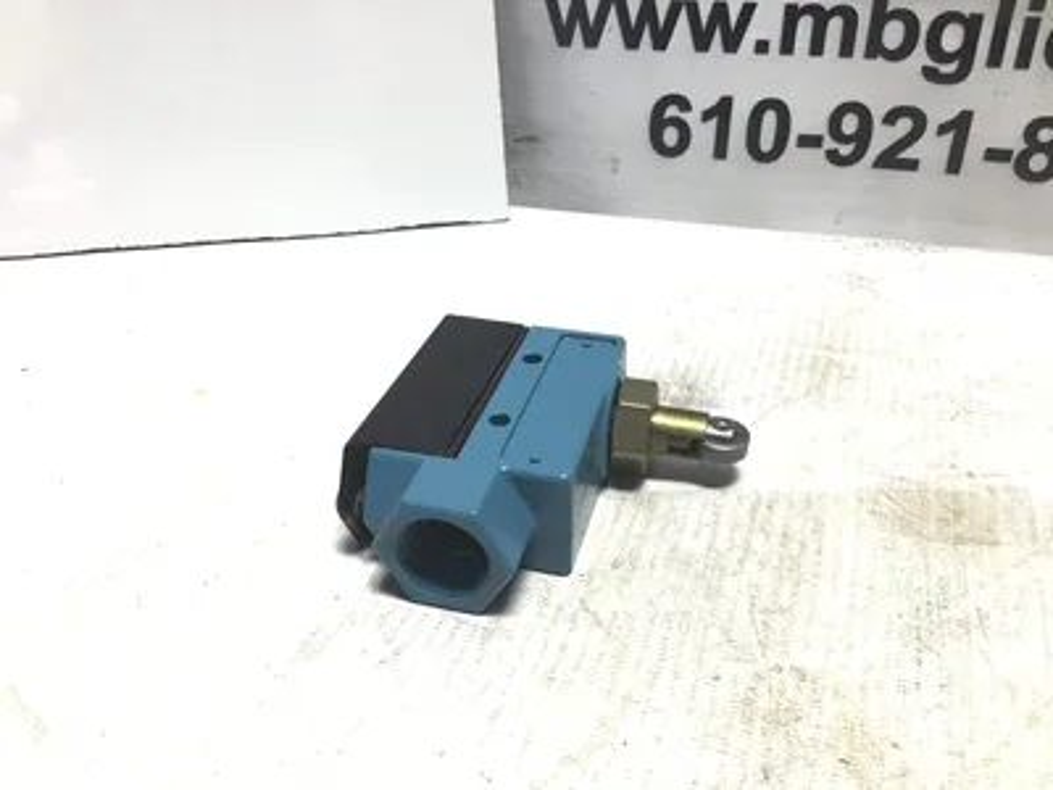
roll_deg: +0.1
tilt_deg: -32.3
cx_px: 526
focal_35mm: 31
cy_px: 395
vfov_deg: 45.4
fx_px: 943
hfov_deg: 58.4
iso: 32
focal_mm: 3.3
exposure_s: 1/120
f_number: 2.4
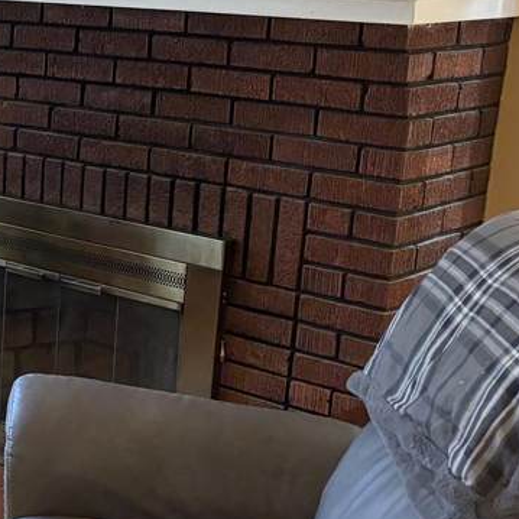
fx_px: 1391
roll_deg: -0.8
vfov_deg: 21.1
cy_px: 239
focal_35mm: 82
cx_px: -228
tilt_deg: -13.1
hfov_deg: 18.9
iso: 400
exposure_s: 1/40
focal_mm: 5.96
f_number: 1.6
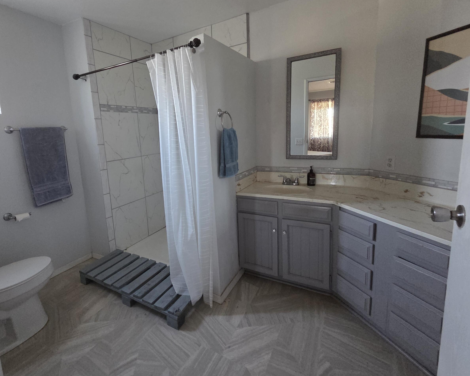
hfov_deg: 92.3
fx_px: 223
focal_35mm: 16
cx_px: 195
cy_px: 173
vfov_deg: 80.2
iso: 1250
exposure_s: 1/60
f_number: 2.2
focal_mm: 2.2
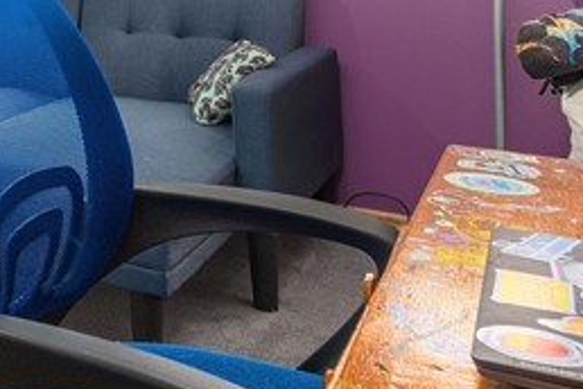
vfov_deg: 20.8
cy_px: -123
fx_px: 955
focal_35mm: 59
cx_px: -313
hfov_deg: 25.0
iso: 320
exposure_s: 1/60
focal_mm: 14
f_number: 8
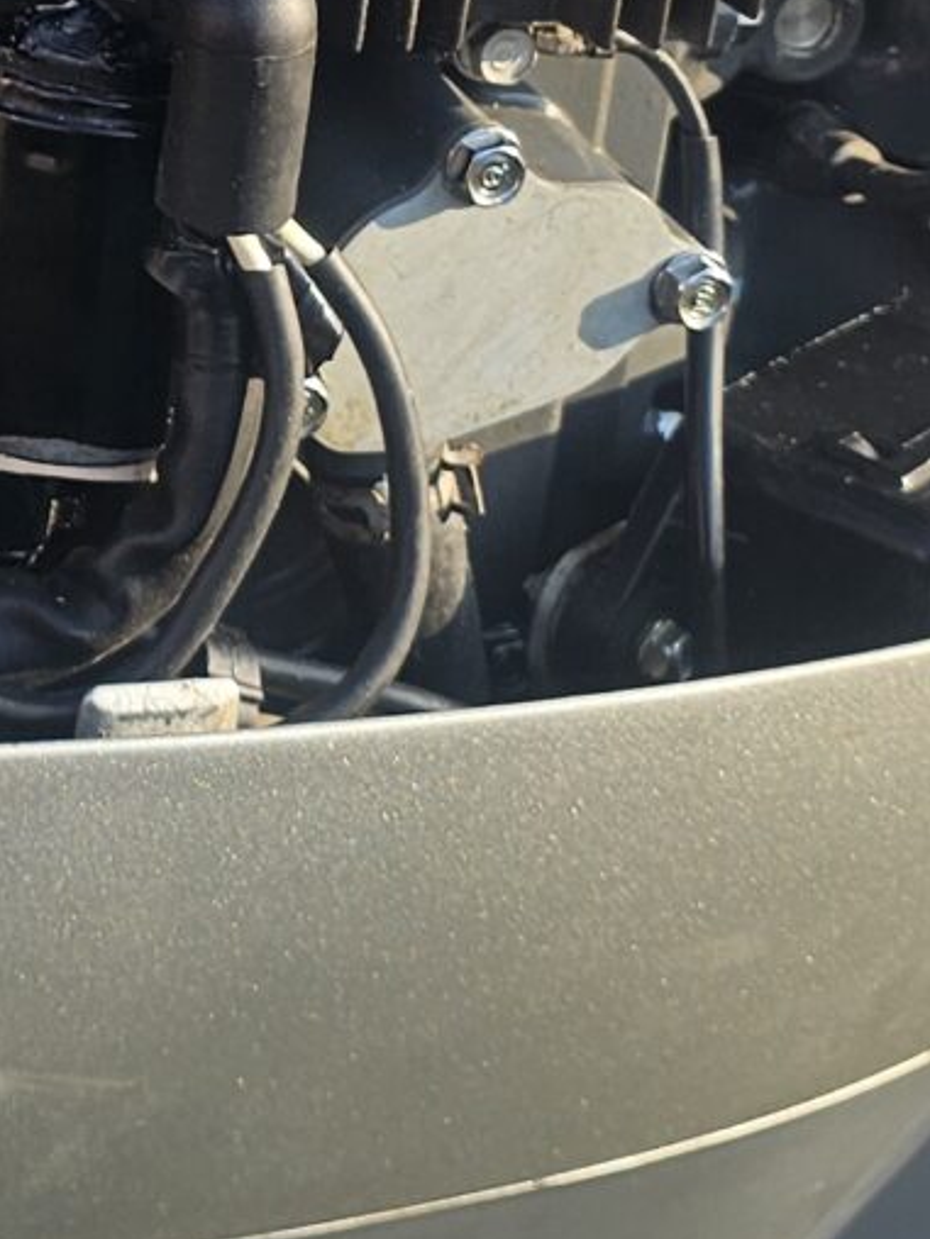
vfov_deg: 16.2
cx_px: -317
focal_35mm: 116
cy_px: -329
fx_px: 4155
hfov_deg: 12.3
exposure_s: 1/215
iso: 10
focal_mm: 6.3
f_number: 1.7
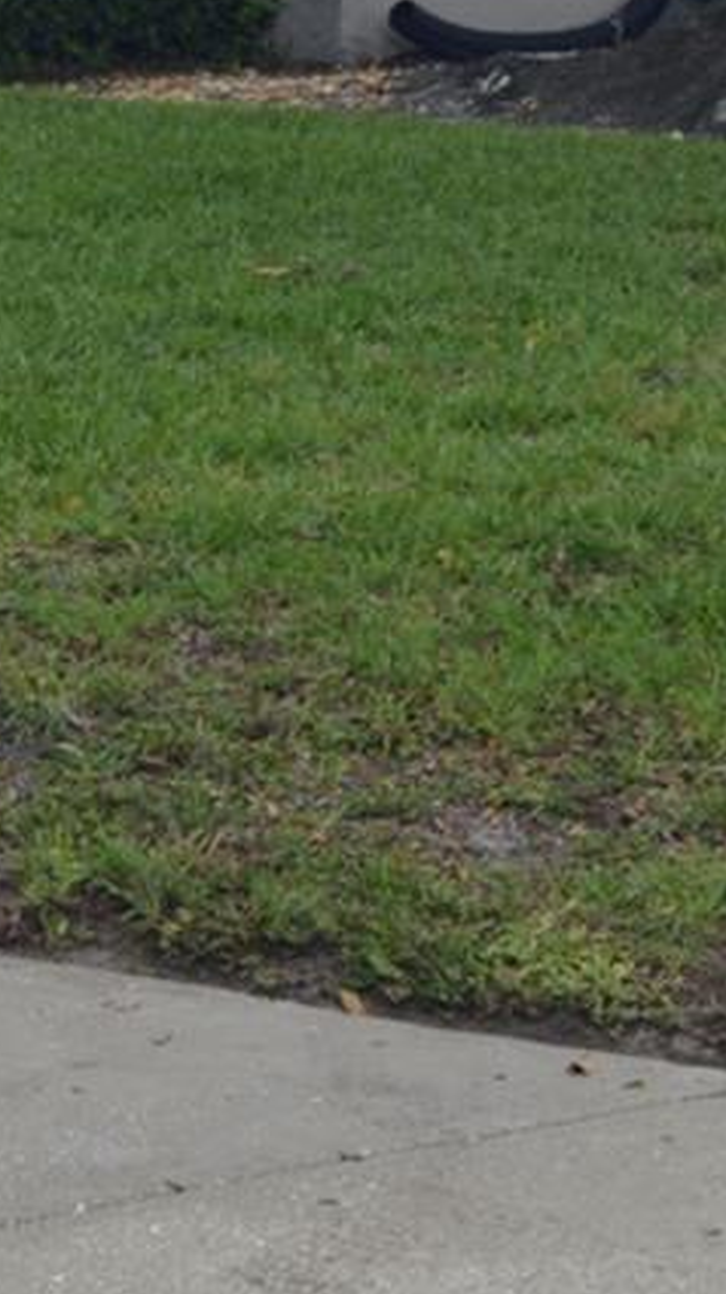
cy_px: -279
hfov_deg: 7.9
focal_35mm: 154
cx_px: 146
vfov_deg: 13.6
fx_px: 5279
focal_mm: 26
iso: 100
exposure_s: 1/125
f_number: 5.6
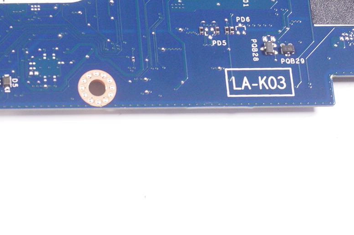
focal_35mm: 145
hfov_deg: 13.7
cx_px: -91
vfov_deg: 9.2
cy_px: -91
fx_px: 1424
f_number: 6.3
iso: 640
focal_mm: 25
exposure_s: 1/125
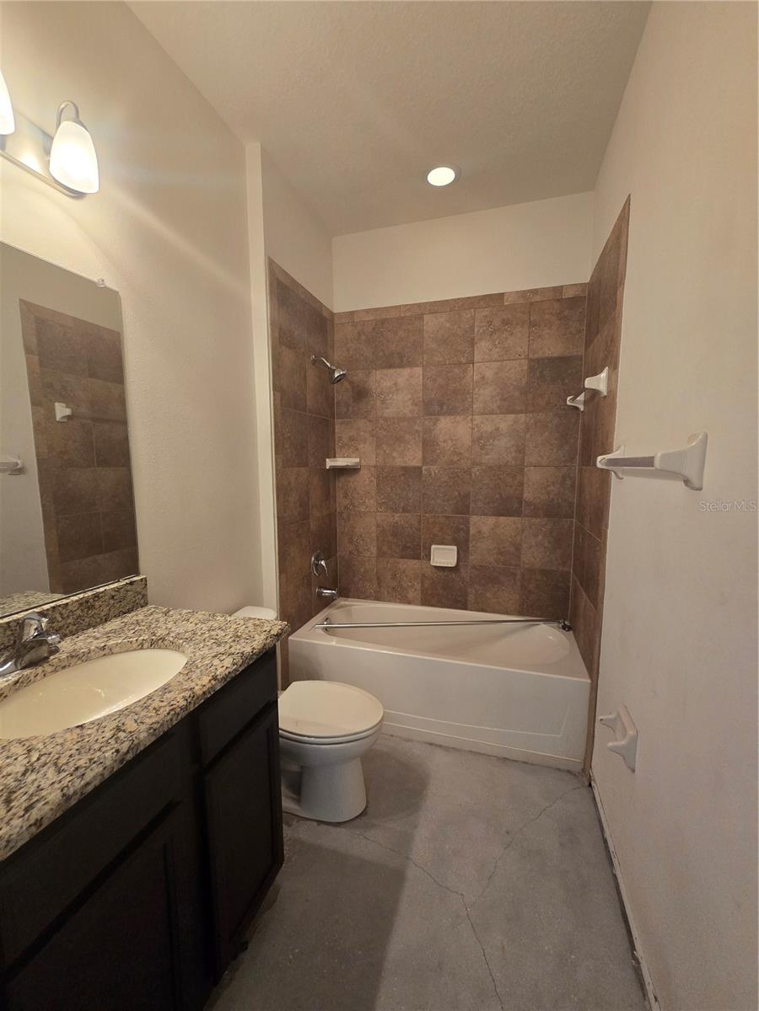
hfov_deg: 89.9
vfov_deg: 106.2
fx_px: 380
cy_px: 506
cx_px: 380
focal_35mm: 13
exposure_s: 1/60
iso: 200
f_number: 2.2
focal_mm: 2.2
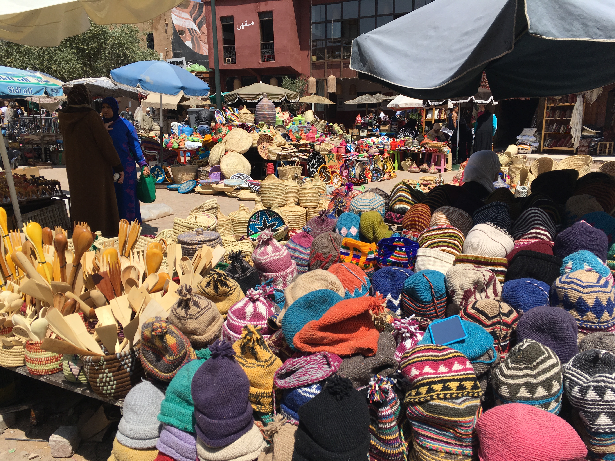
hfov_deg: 61.7
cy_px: 230
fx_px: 515
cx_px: 308
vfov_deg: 48.2
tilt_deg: -12.6
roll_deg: -1.3
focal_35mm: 29
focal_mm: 4.15
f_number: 2.2
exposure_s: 1/2331
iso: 25
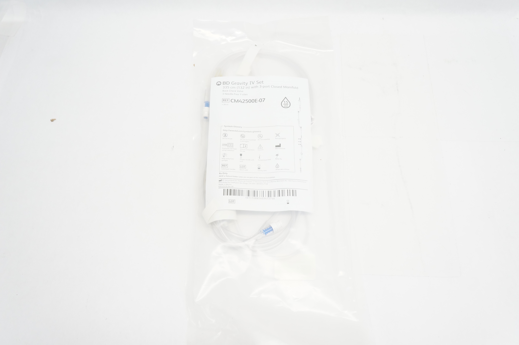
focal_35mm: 32
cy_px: 172
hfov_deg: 59.5
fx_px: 454
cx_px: 260
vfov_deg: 41.6
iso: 800
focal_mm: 21
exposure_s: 1/80
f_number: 5.6
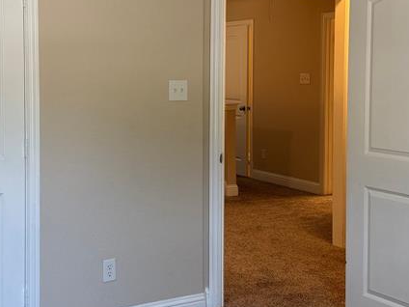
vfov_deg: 25.1
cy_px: 100
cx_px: 176
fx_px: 685
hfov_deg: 33.2
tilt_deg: -2.7
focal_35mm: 58
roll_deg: +0.2
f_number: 1.78
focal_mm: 6.76
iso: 125
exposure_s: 1/60
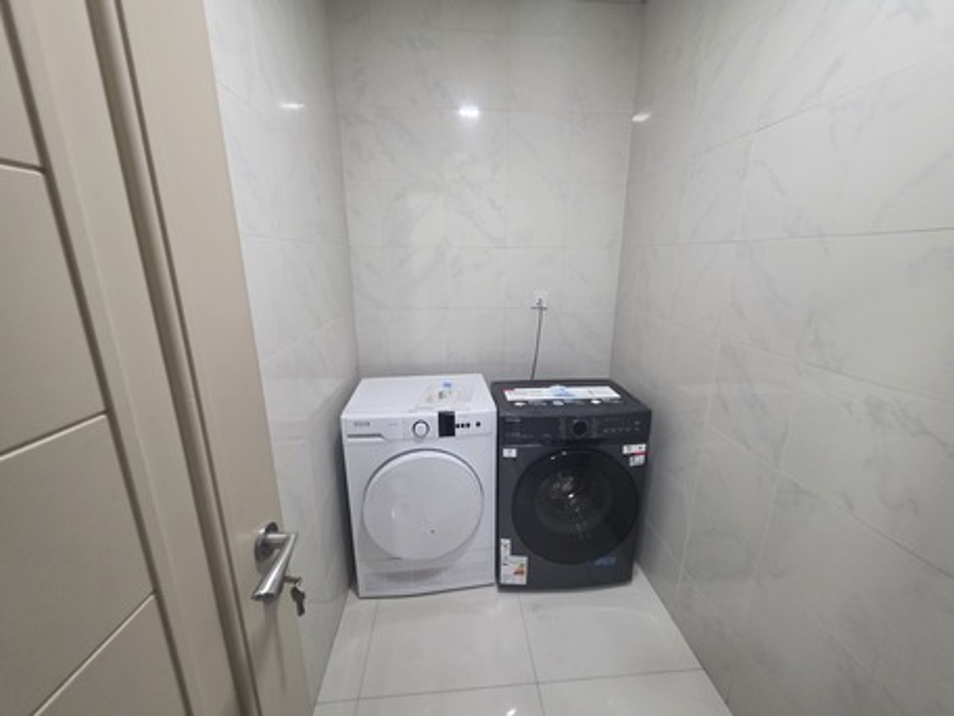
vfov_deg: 89.9
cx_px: 477
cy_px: 358
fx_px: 358
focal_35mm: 13
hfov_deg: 106.2
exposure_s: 1/50
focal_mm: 2.2
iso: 320
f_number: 1.9
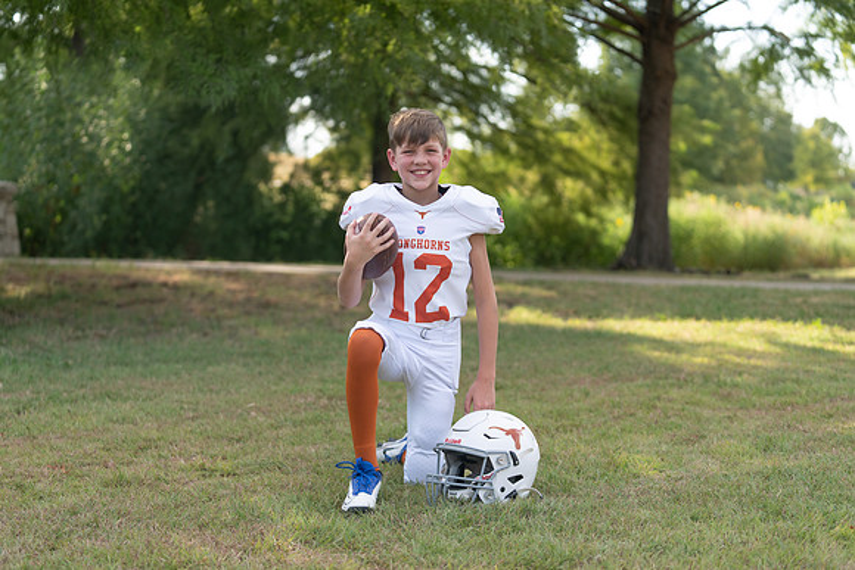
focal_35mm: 71
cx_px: 428
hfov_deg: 28.4
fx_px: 1687
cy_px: 285
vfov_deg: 19.2
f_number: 2.8
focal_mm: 71
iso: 100
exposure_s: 1/400
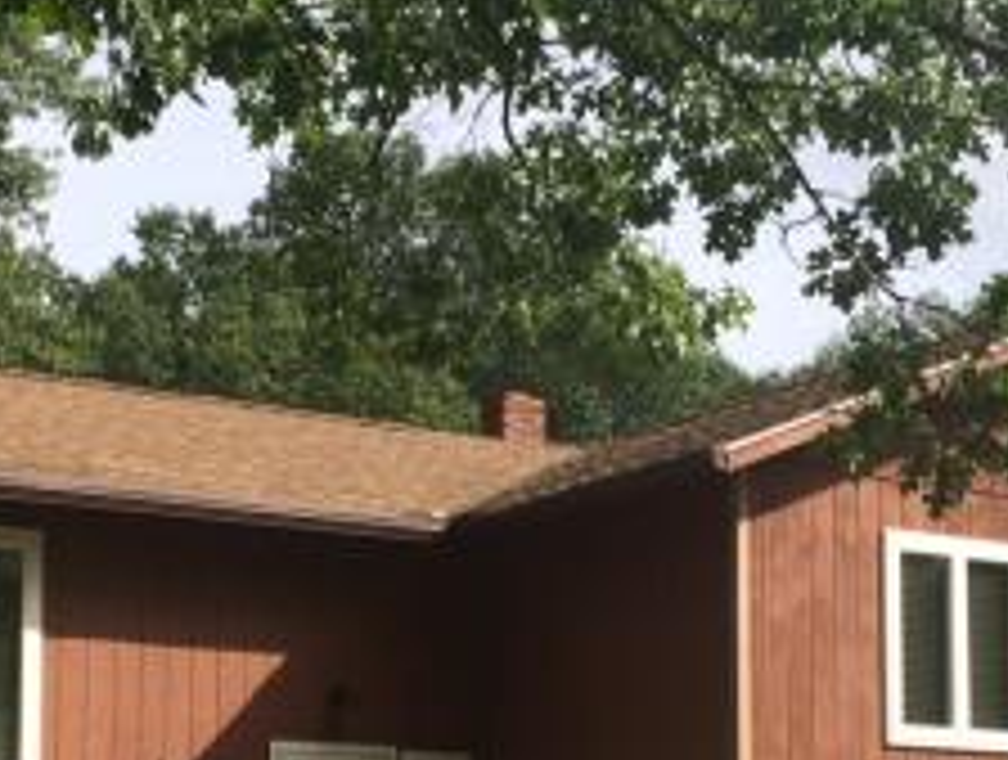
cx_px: 333
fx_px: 2189
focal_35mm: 75
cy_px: 751
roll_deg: +0.5
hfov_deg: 25.8
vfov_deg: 19.2
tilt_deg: +2.9
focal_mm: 4.15
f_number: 2.2
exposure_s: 1/2053
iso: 32
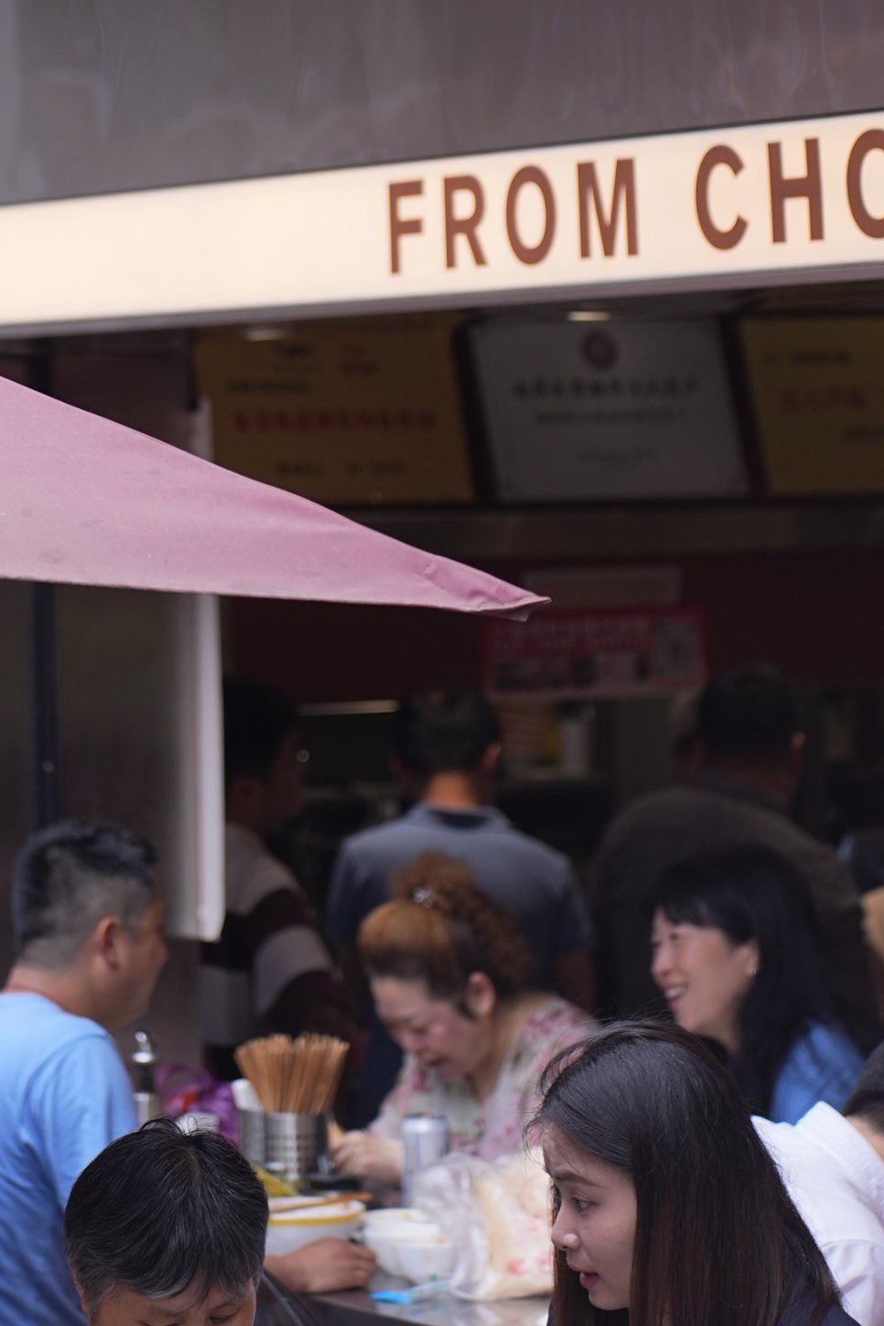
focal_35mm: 152
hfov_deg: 9.0
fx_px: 5597
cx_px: 309
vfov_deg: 13.4
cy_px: 245
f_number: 2.8
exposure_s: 1/400
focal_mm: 71
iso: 160
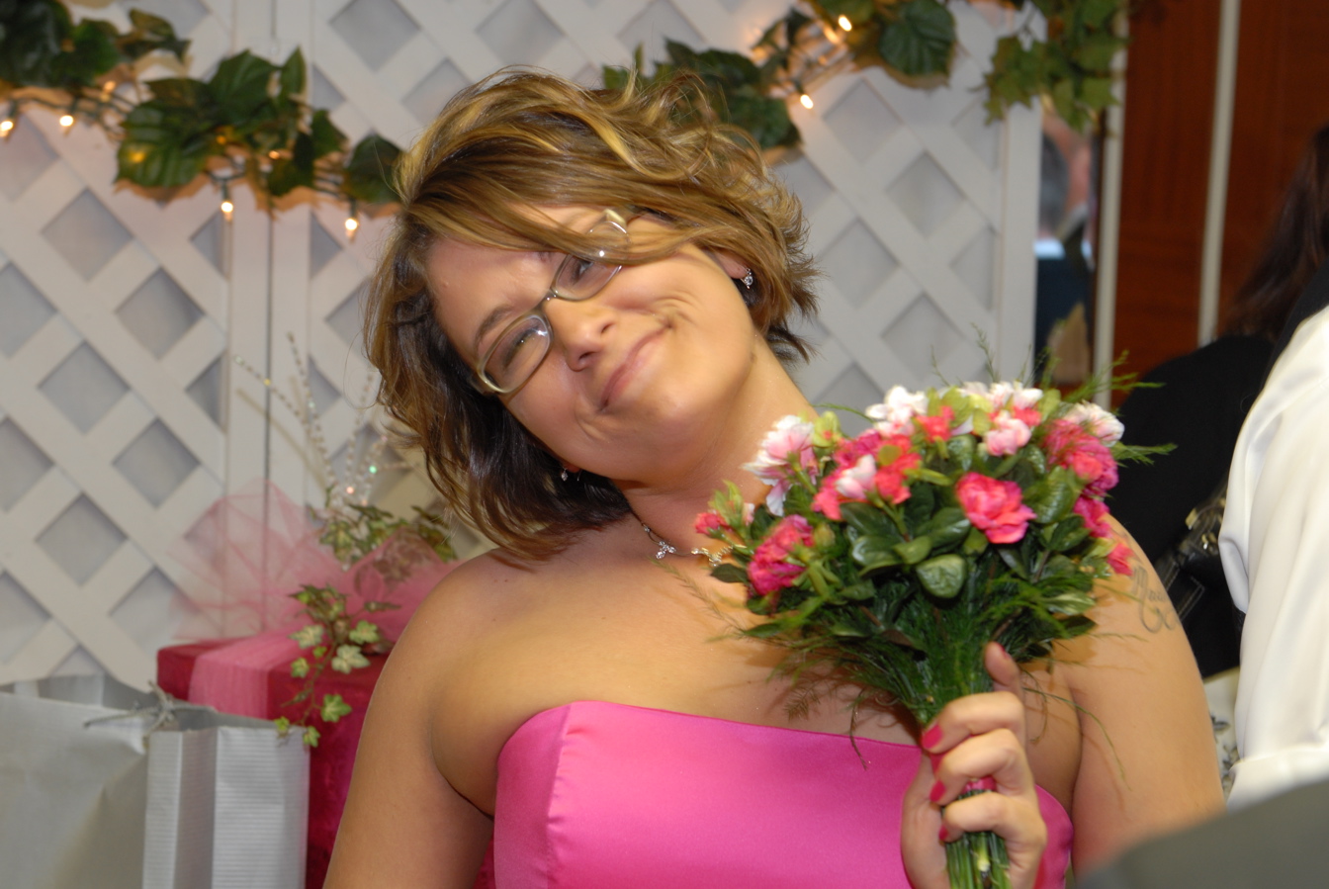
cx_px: 664
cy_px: 444
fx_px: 2771
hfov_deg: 27.0
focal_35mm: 75
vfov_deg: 18.2
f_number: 4.5
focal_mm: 50
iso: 250
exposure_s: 1/15
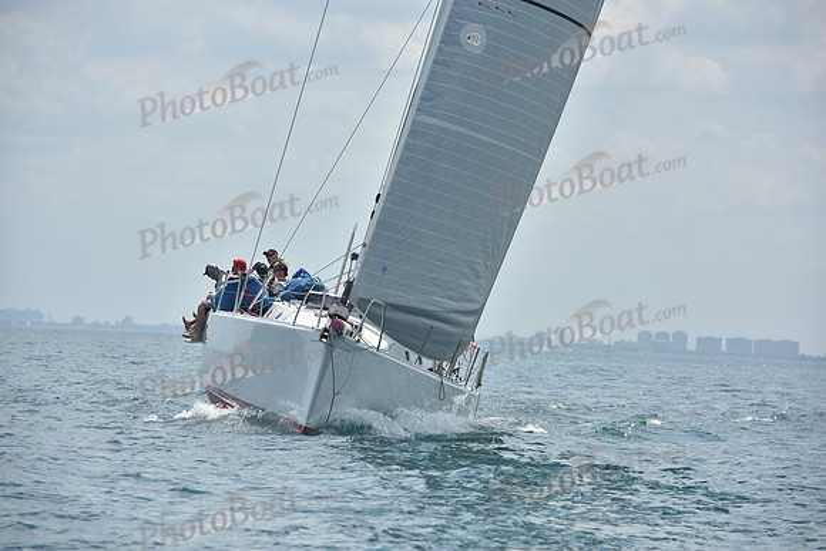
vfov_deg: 6.9
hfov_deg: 10.3
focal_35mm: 200
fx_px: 4590
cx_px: 413
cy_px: 276
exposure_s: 1/1250
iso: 250
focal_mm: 200
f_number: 9
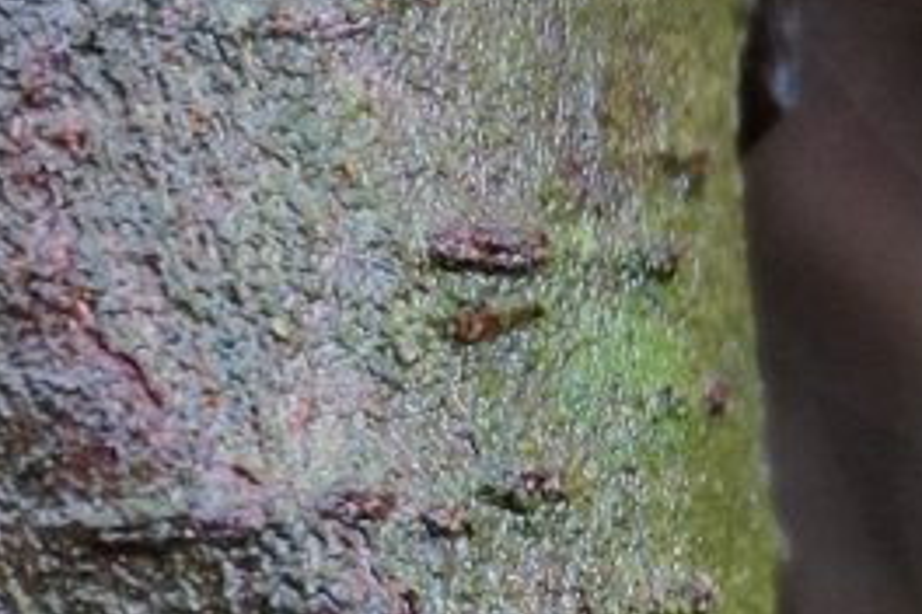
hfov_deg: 15.2
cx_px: 28
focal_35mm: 133
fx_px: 3406
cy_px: 384
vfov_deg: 10.3
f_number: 4.5
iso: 1250
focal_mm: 26
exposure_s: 1/60
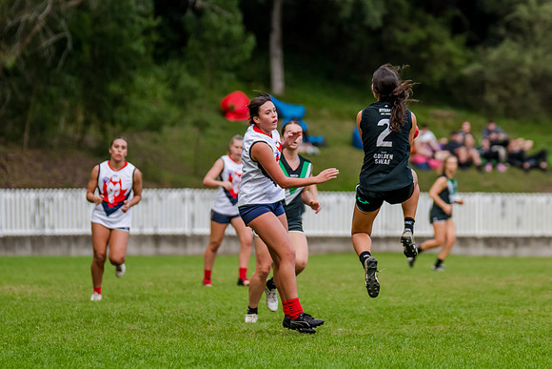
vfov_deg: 4.1
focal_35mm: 335
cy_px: 128
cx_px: 269
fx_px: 5141
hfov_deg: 6.1
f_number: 4
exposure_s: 1/2000
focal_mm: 220
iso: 900
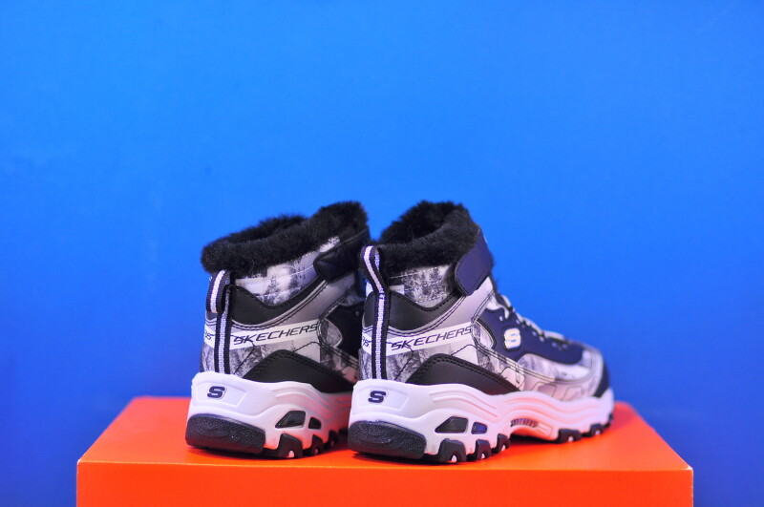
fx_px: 1589
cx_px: 382
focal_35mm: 75
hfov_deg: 27.0
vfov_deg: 18.1
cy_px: 254
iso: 250
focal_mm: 50
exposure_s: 1/320
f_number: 2
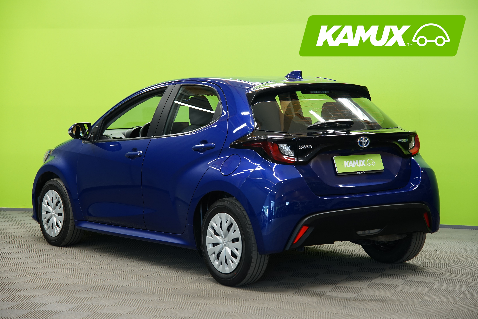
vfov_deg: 18.4
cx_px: 239
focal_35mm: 74
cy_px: 160
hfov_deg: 27.3
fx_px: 982
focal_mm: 74
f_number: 5
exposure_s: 1/15
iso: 500
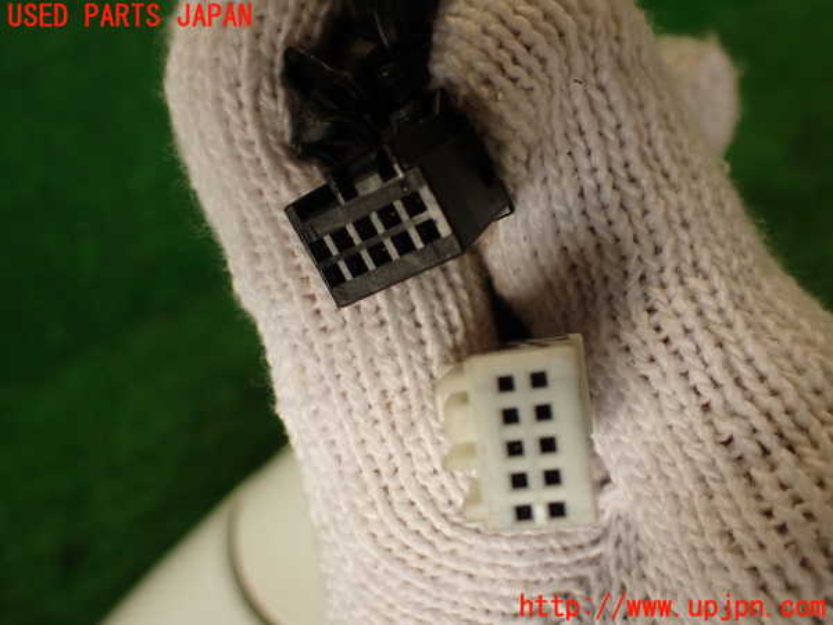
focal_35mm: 32
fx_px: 770
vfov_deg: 44.2
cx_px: 416
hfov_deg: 56.8
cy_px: 312
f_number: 2.4
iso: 100
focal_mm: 5.79
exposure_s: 1/100
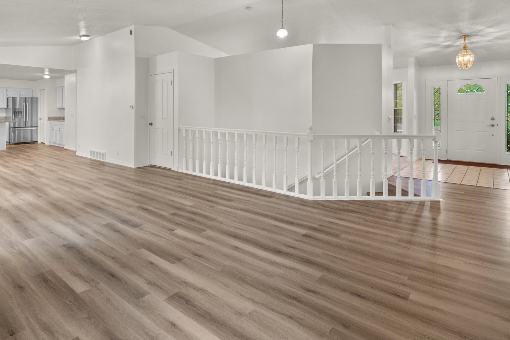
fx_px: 312
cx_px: 198
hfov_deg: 77.4
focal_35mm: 22
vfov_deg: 55.8
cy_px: 109
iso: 500
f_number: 8
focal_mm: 16
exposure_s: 1/2.5
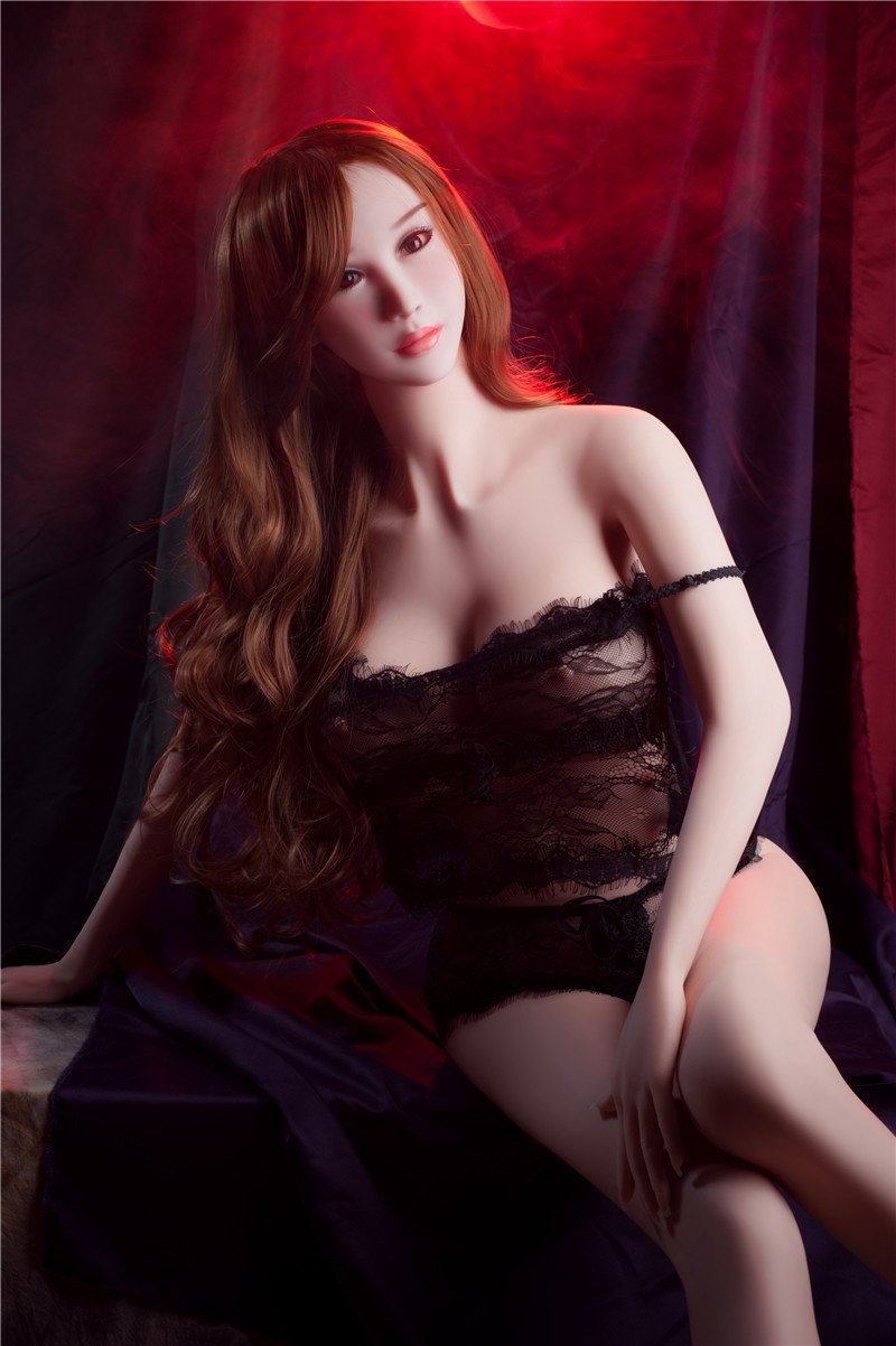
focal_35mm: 50
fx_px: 1869
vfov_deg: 39.6
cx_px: 448
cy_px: 673
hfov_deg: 27.0
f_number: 8
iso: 100
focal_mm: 50
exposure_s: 1/160
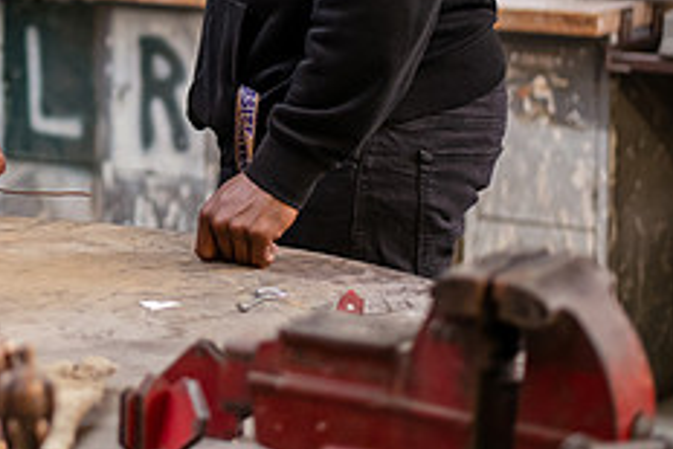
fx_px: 2338
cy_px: -33
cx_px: -41
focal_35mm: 125
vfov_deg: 10.9
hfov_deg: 16.0
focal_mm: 50
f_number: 2
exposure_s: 1/200
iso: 800
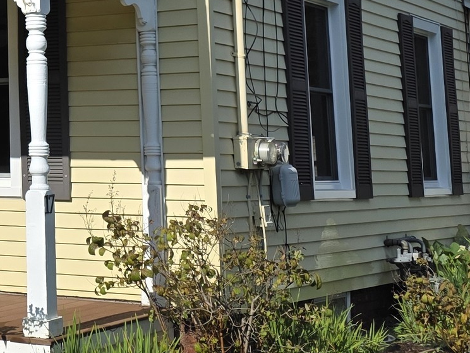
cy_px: -48
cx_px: -165
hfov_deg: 18.9
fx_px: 1290
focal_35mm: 95
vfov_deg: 15.1
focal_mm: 6.3
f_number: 1.7
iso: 64
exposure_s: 1/7944
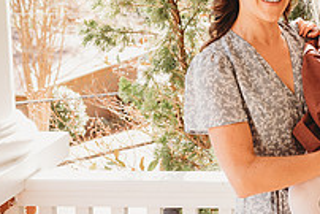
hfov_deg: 26.6
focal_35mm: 69
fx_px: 614
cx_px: 361
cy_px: -9
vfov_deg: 19.1
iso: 400
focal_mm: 24
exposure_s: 1/200
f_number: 4.5
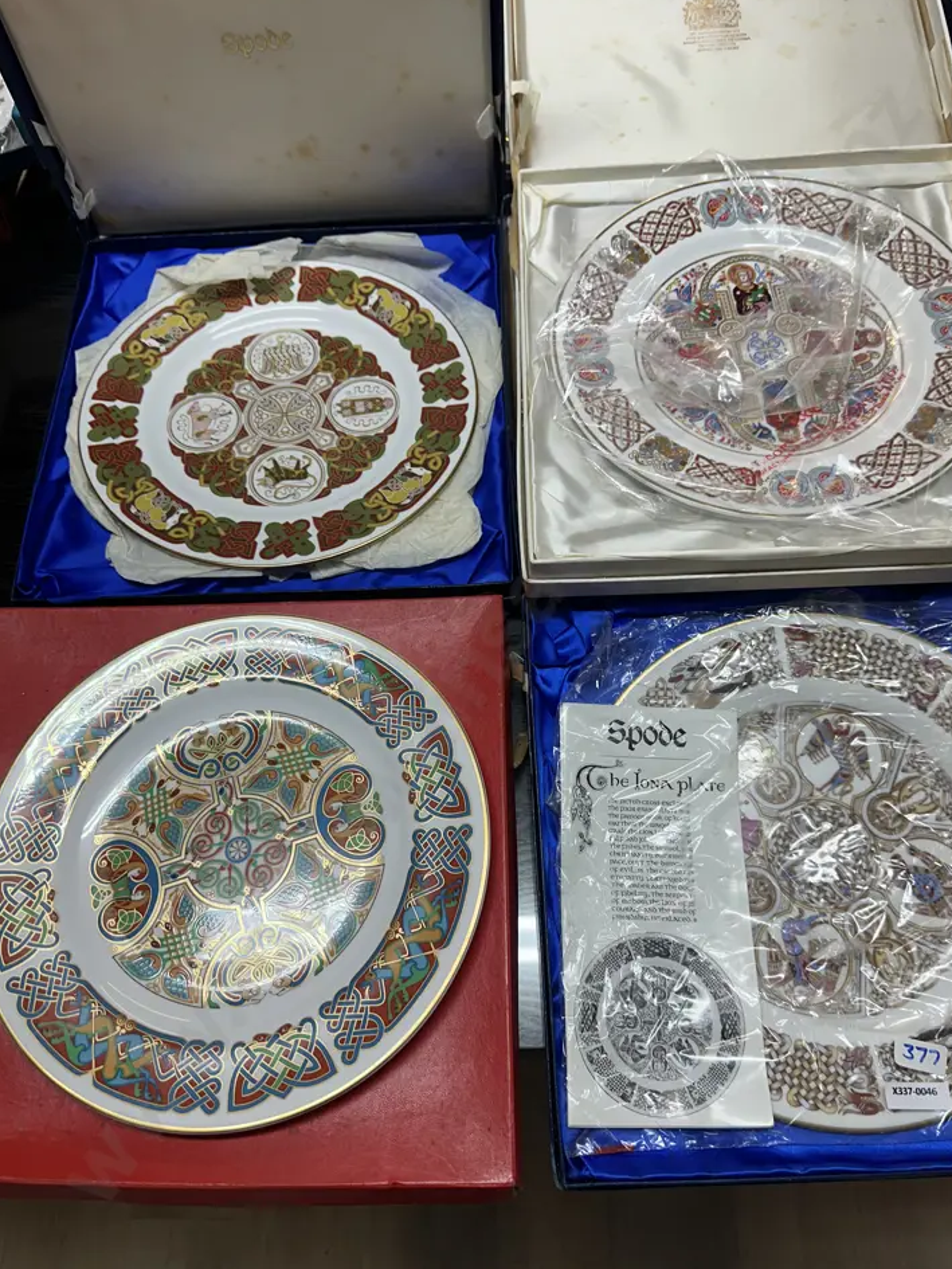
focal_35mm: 26
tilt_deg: -63.6
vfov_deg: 67.3
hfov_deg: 53.1
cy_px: 649
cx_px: 494
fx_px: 953
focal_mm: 6.86
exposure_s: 1/100
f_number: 1.78
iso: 64
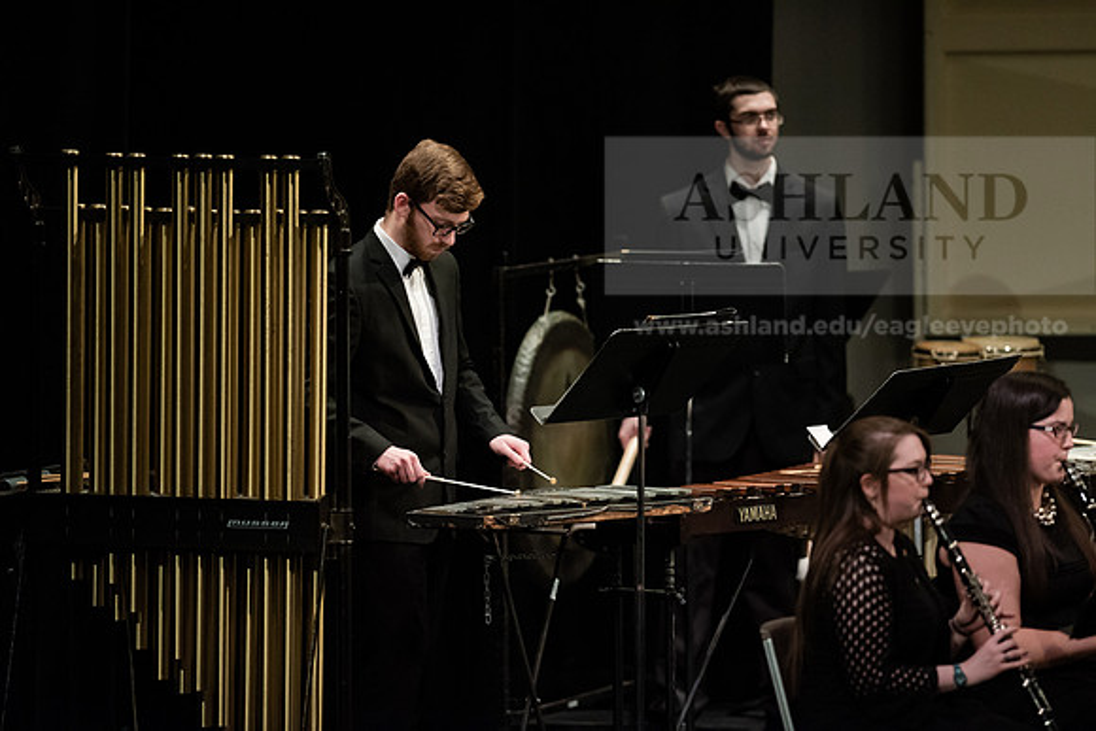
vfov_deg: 4.6
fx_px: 9135
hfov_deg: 6.9
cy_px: 366
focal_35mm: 300
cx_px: 548
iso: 4000
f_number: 2.8
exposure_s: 1/250
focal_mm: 300
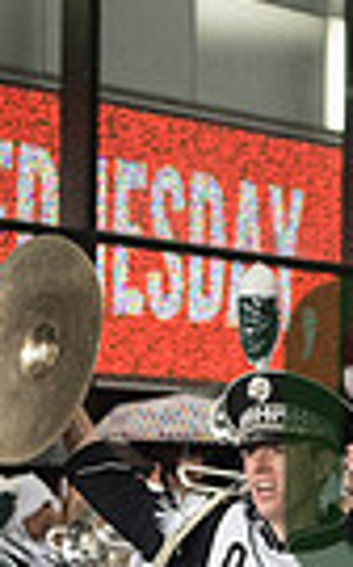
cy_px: 477
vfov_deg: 11.9
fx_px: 2702
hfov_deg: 7.3
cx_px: 601
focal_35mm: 175
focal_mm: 40
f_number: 2.8
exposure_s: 1/4000
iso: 10000
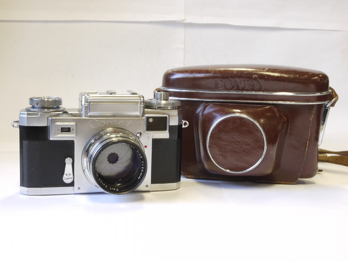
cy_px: 130
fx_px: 543
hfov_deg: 35.5
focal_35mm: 54
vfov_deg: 27.0
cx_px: 174
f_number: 11
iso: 400
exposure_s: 1/6
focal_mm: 27
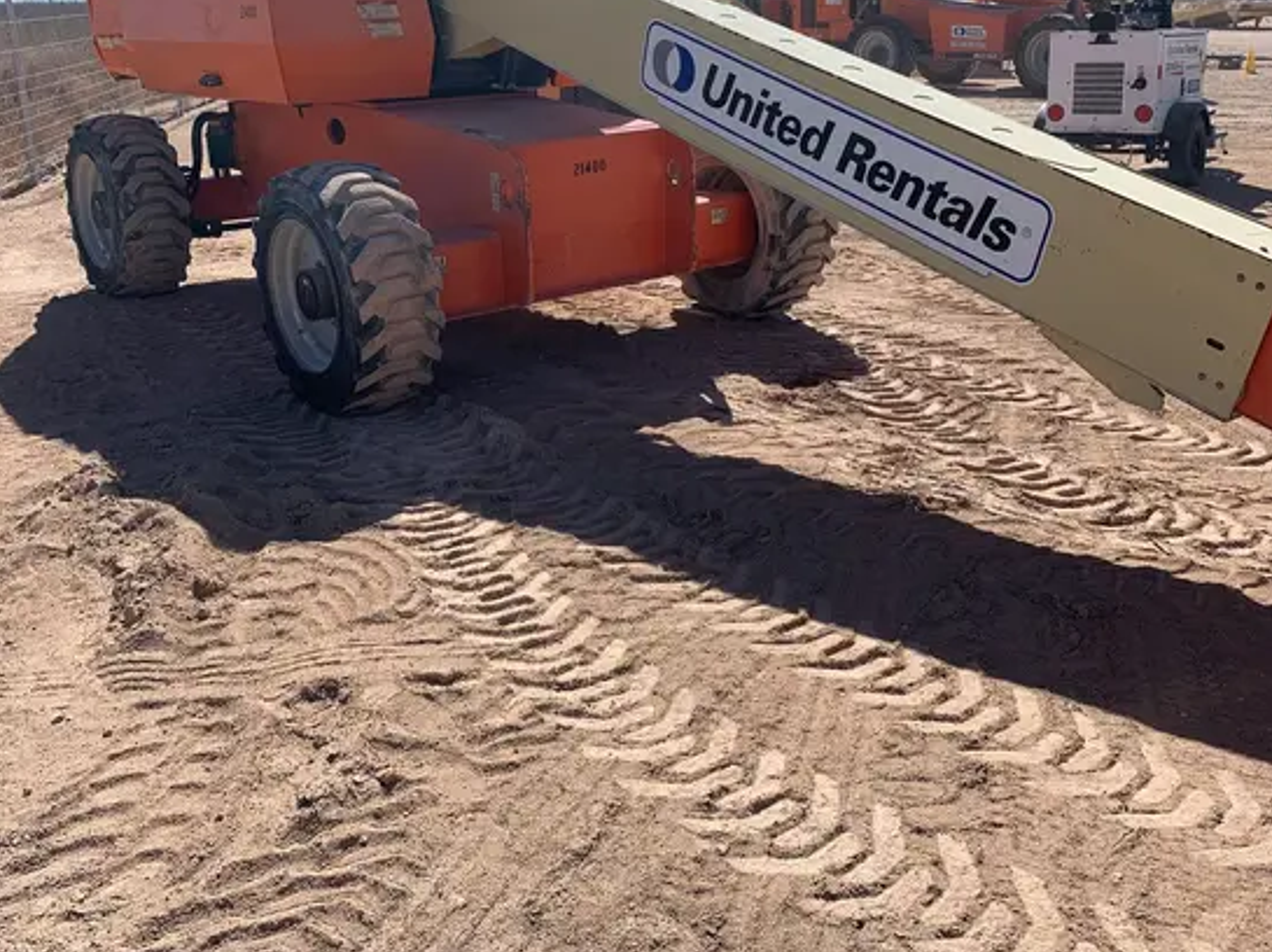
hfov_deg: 52.7
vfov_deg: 40.5
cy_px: 374
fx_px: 1285
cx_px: 637
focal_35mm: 35
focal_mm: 4.25
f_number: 1.8
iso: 25
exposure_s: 1/2994
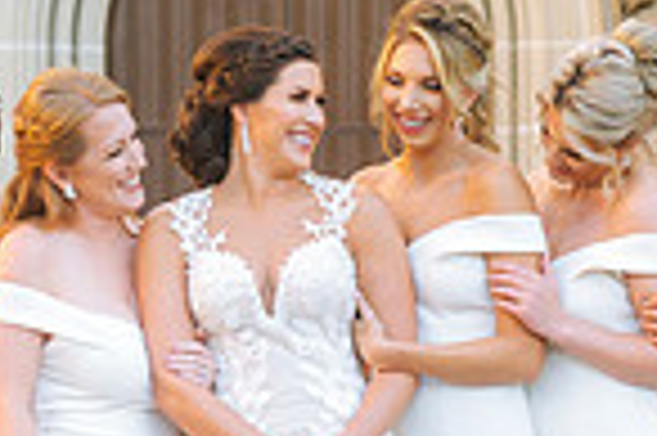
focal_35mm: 198
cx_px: 315
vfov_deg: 6.9
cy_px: 324
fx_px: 3609
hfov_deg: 10.4
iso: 160
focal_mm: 50
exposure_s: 1/320
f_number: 3.2
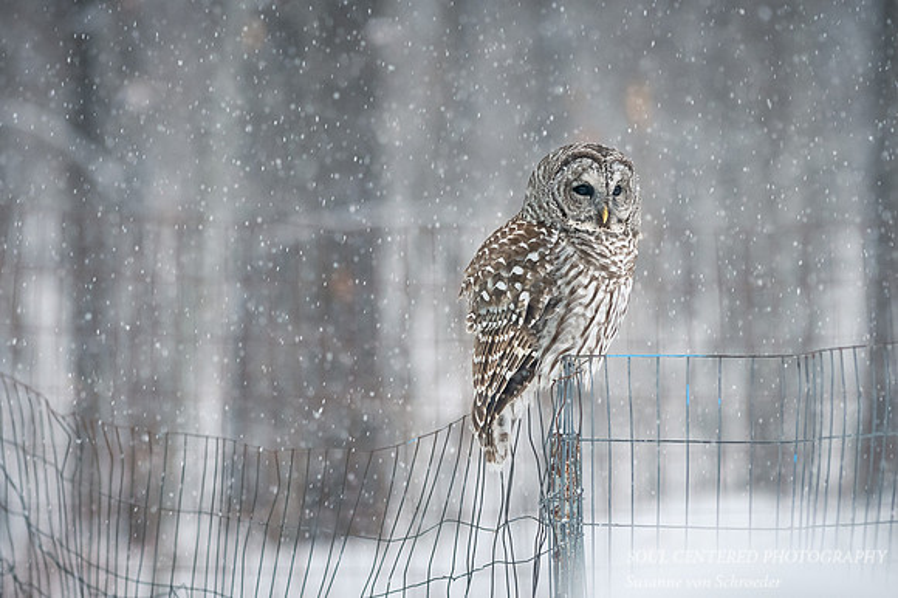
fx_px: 9364
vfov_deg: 3.7
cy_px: 339
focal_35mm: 376
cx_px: 405
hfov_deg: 5.5
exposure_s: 1/320
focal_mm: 200
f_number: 4
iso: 1000
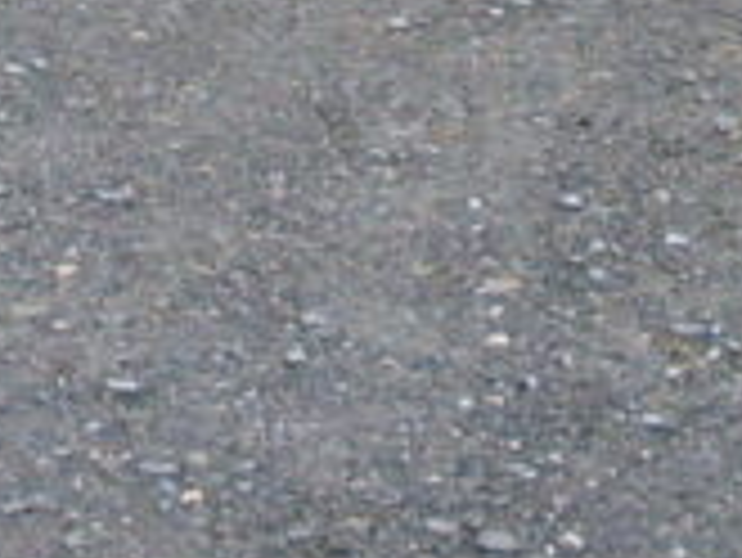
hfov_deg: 8.3
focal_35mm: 236
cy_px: -819
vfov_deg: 6.0
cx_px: 0
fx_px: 5062
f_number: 2.8
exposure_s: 1/500
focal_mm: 6.3
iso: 80
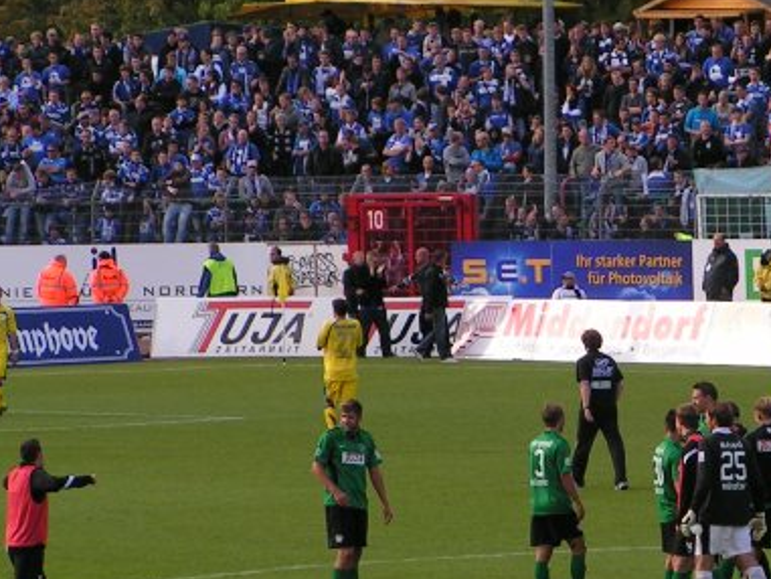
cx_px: 696
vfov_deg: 3.9
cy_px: 206
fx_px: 8422
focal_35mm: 378
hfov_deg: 5.2
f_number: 4.5
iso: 50
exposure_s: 1/320
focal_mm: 27.5
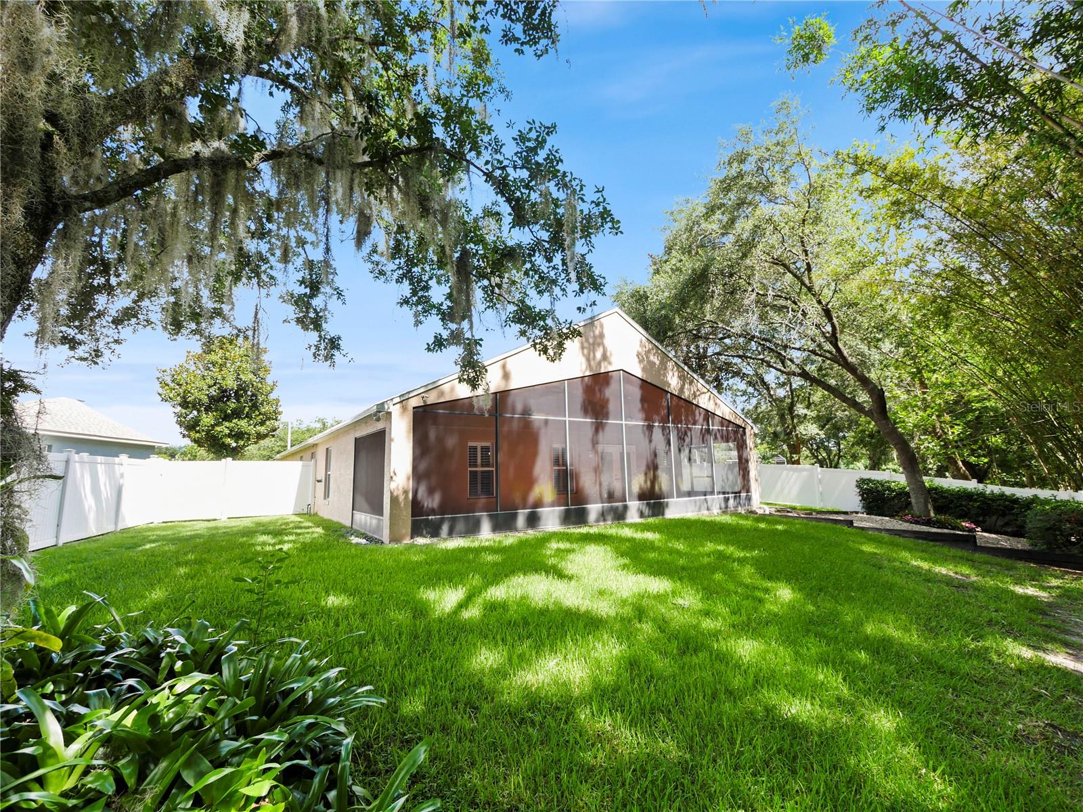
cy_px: 406
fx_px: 438
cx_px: 542
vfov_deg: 85.7
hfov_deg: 102.1
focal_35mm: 14
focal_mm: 7
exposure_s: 1/160
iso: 200
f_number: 5
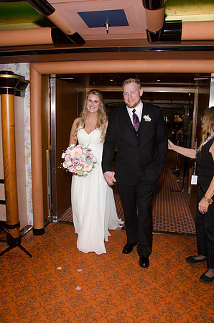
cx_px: 107
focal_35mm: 27
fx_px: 242
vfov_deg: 67.5
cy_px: 162
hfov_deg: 47.7
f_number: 5.6
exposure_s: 1/60
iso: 400
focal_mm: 18
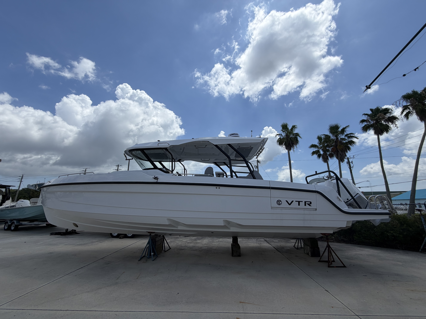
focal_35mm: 14
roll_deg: -0.1
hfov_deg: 102.1
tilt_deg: +14.5
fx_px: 172
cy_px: 160
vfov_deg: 85.7
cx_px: 213
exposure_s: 1/1572
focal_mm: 2.22
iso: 20
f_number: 2.2
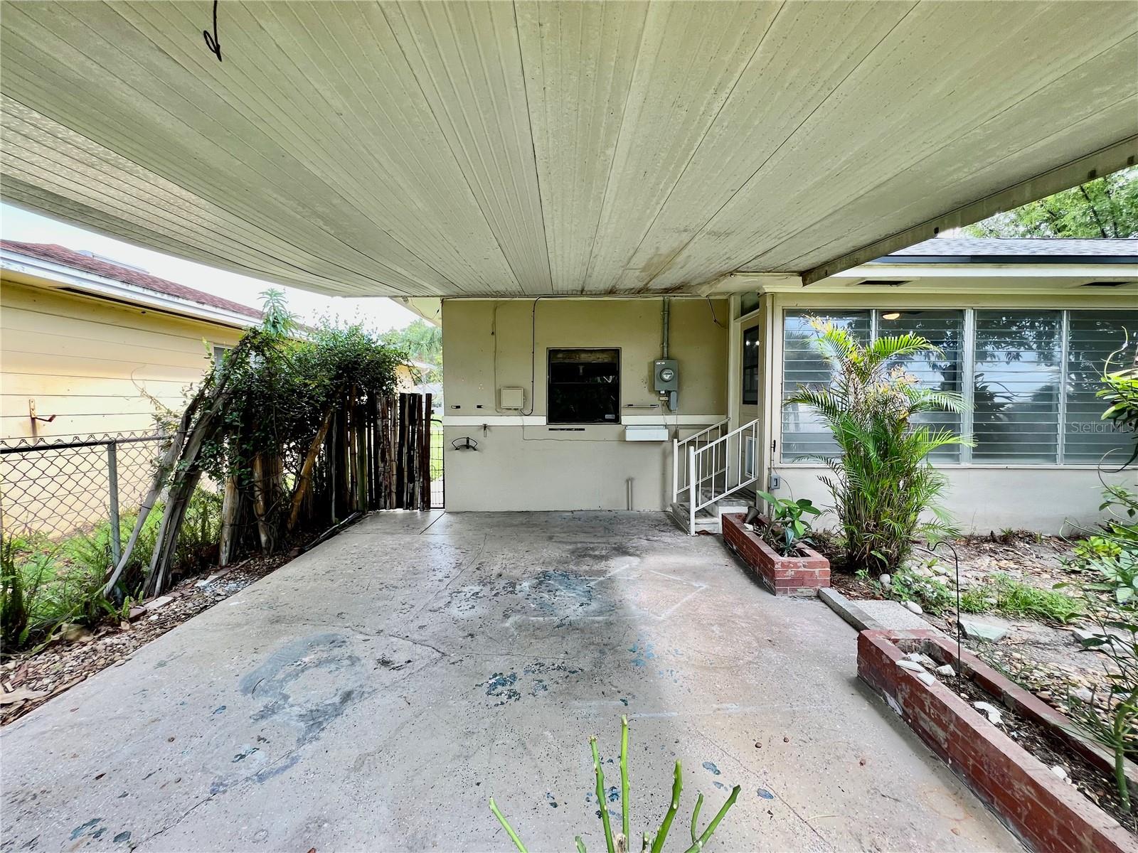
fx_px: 427
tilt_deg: -2.9
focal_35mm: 13
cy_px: 426
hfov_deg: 106.2
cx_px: 569
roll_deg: -0.1
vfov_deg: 89.9
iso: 32
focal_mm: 1.57
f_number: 1.8
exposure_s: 1/104
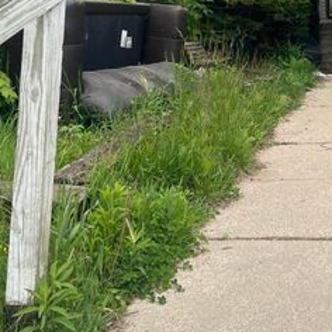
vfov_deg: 25.2
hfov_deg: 25.5
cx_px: 308
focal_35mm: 65
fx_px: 705
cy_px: 2
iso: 50
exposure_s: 1/2083
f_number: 1.5
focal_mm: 5.7
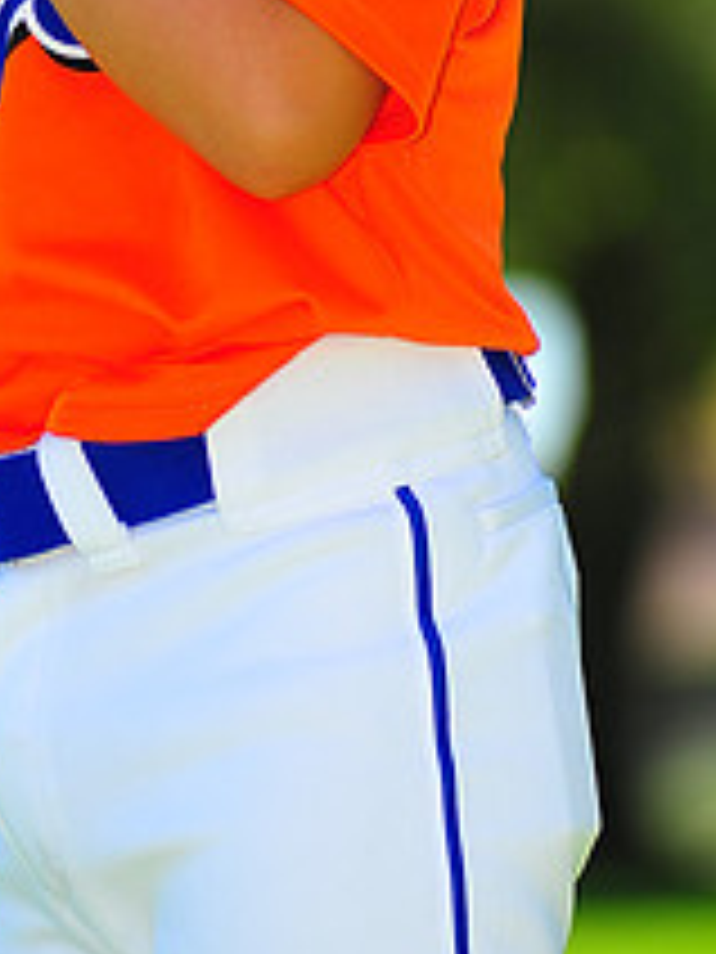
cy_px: -288
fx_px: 13045
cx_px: 117
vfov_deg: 4.2
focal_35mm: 473
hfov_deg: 3.1
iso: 200
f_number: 4.5
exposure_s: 1/640
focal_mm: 180
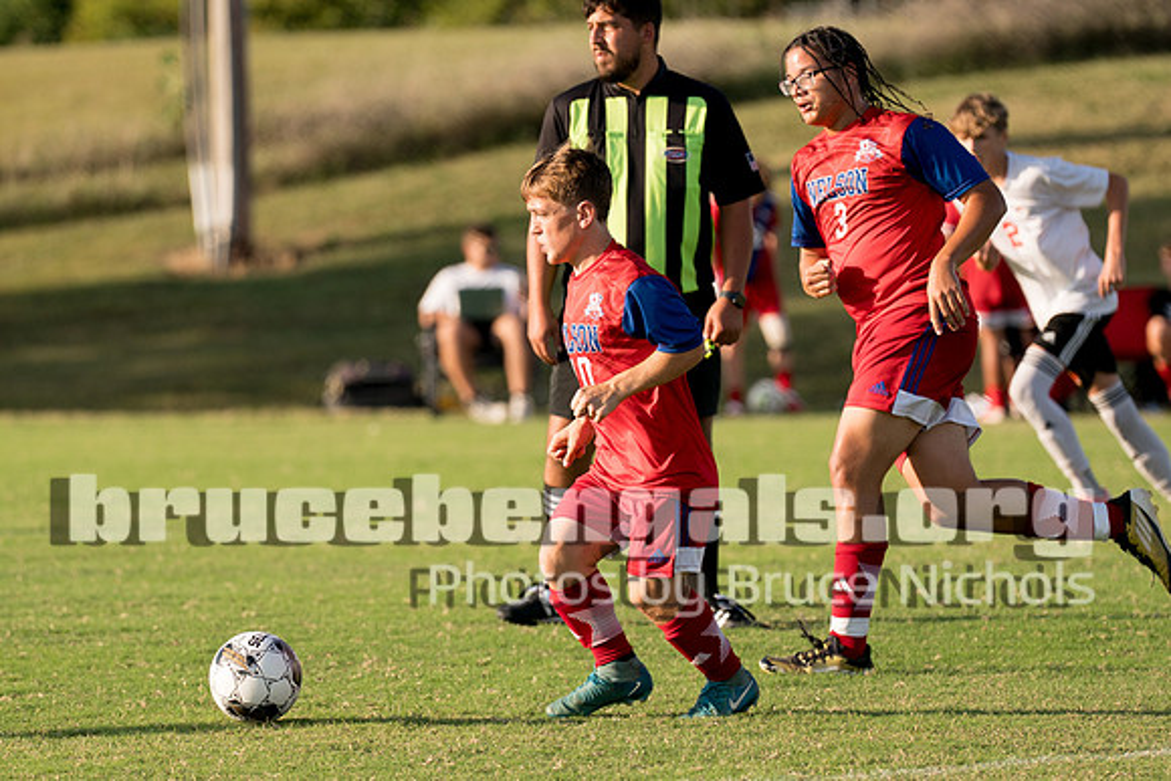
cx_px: 574
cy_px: 392
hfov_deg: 6.3
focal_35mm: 326
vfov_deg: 4.2
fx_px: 10613
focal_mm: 176
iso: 125
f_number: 2.8
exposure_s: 1/1250
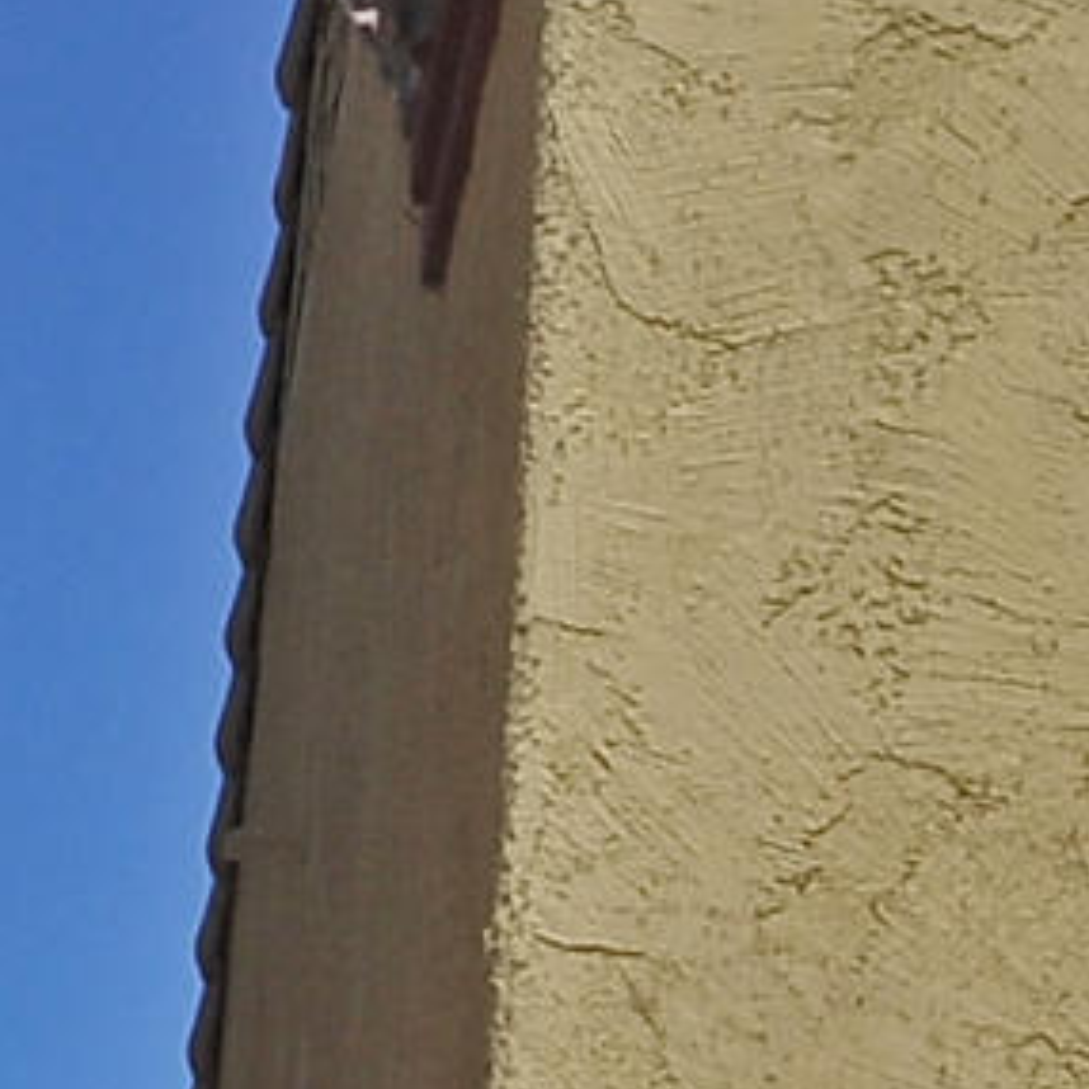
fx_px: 11105
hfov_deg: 5.1
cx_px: 4185
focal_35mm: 312
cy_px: 2197
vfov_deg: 5.5
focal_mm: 35
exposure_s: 1/320
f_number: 14
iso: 320
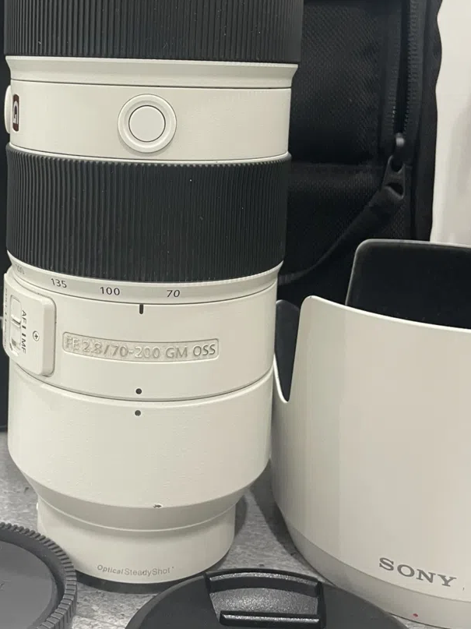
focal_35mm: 44
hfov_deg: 32.3
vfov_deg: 41.4
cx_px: 123
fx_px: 798
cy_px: 138
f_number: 1.6
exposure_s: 1/60
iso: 250
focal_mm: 4.2
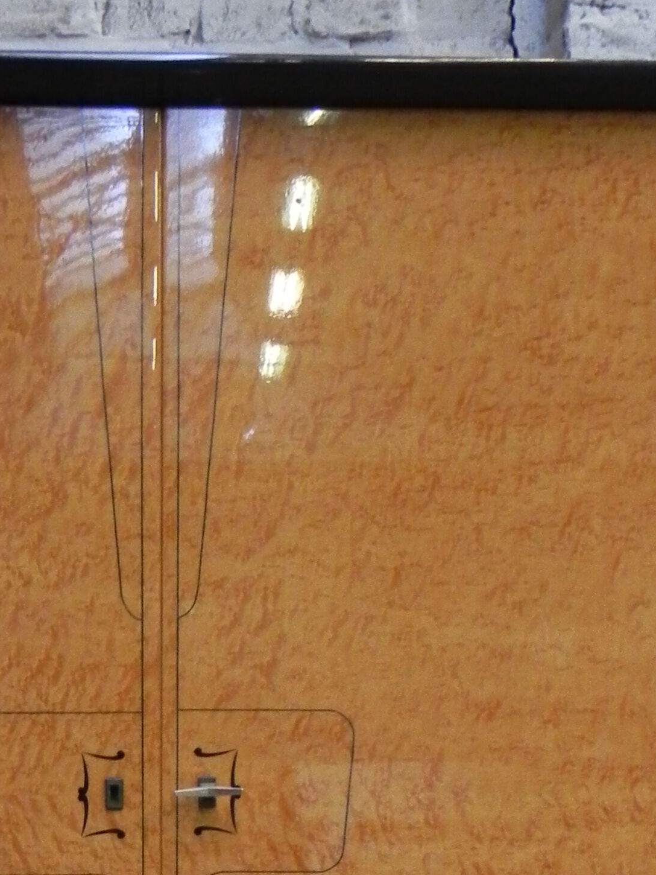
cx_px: 168
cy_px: 1069
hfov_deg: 17.7
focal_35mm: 83
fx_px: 2097
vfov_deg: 21.7
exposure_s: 1/25.2
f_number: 2.8
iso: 400
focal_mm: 5.9
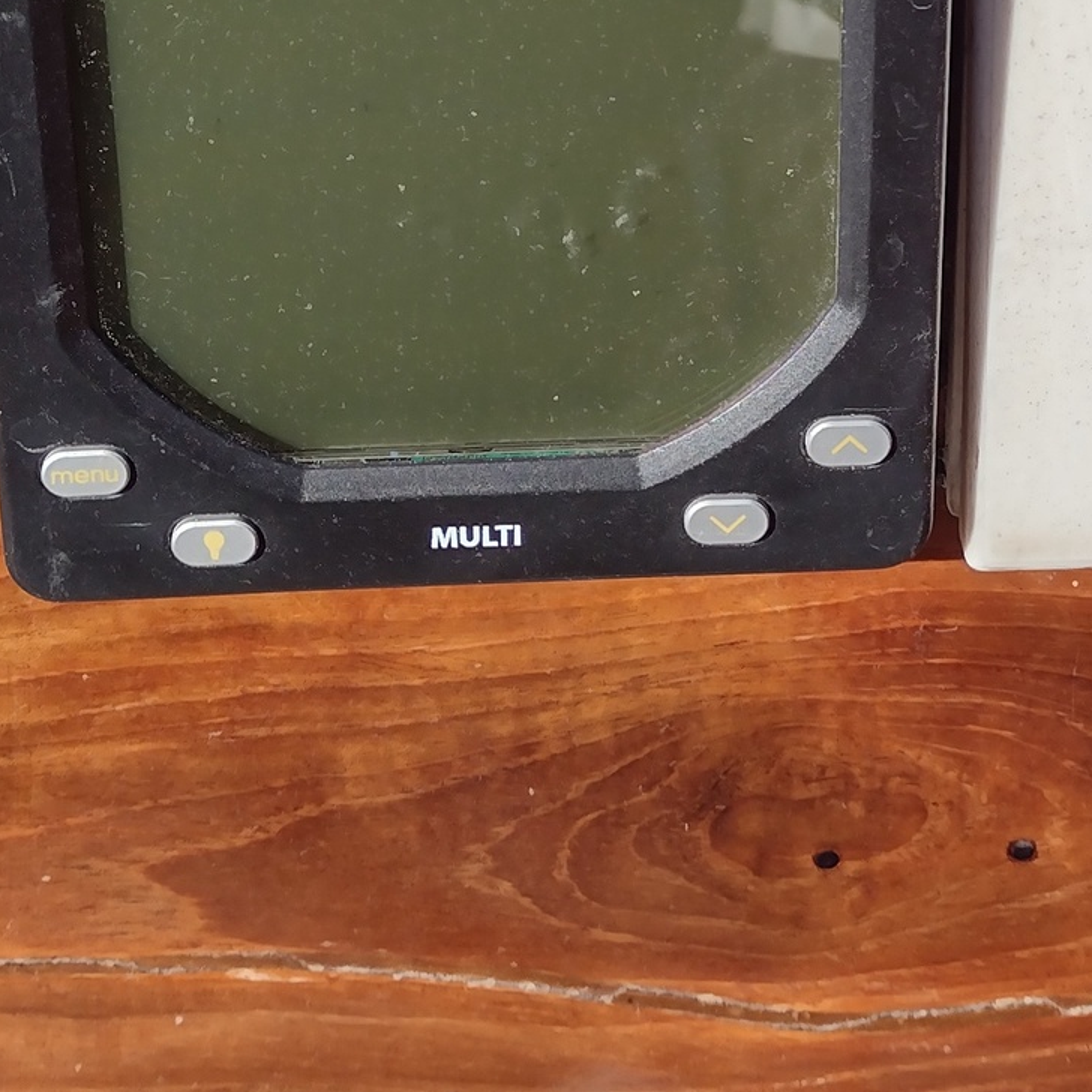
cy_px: -143
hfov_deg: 21.1
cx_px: 669
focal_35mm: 82
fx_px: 2927
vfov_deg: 20.1
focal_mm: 4.71
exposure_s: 1/3038
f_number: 1.7
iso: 100
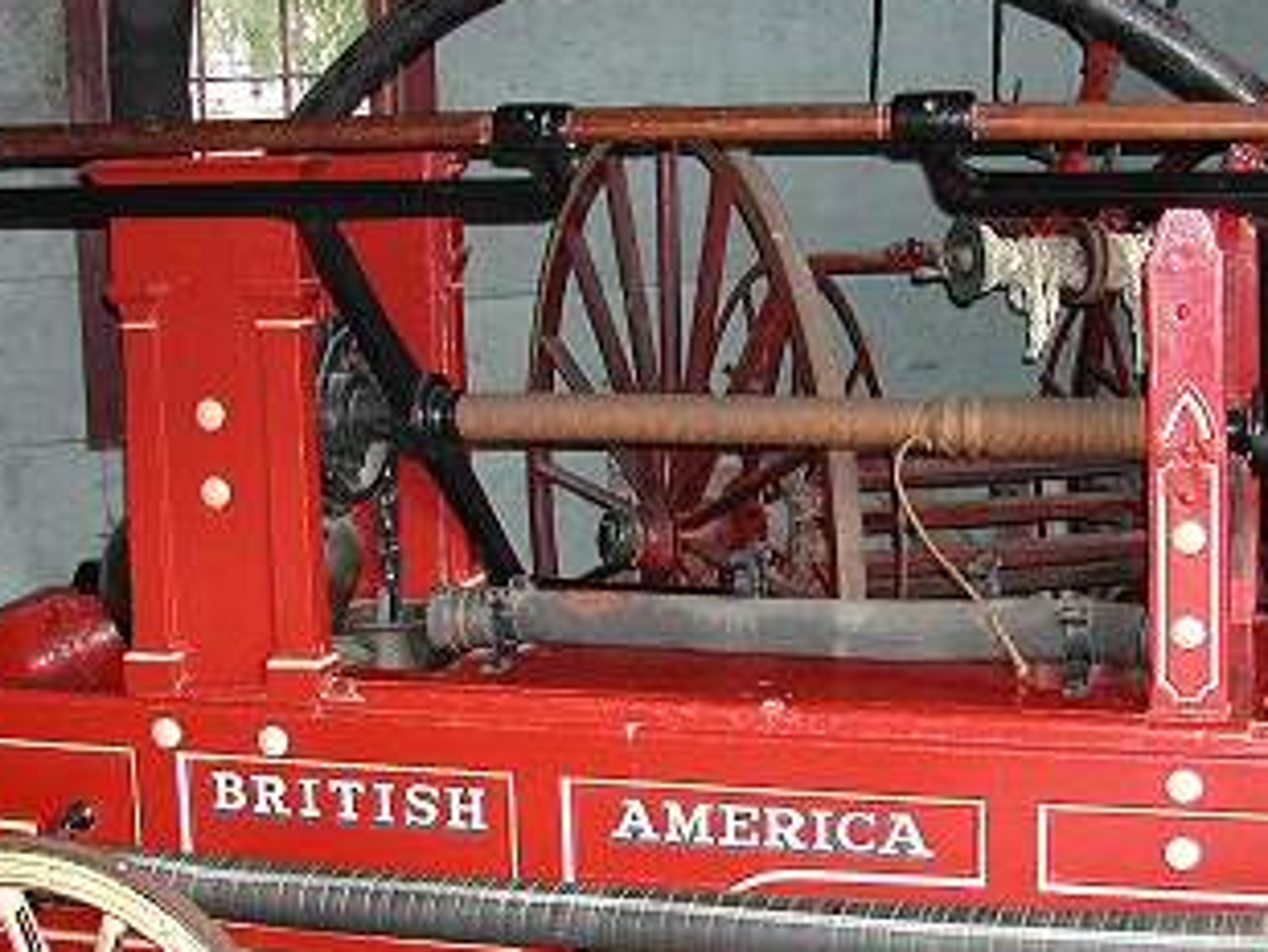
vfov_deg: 23.3
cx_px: 726
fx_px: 2309
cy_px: 501
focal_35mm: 63
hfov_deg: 30.7
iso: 364
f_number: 2.8
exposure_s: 1/60
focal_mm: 8
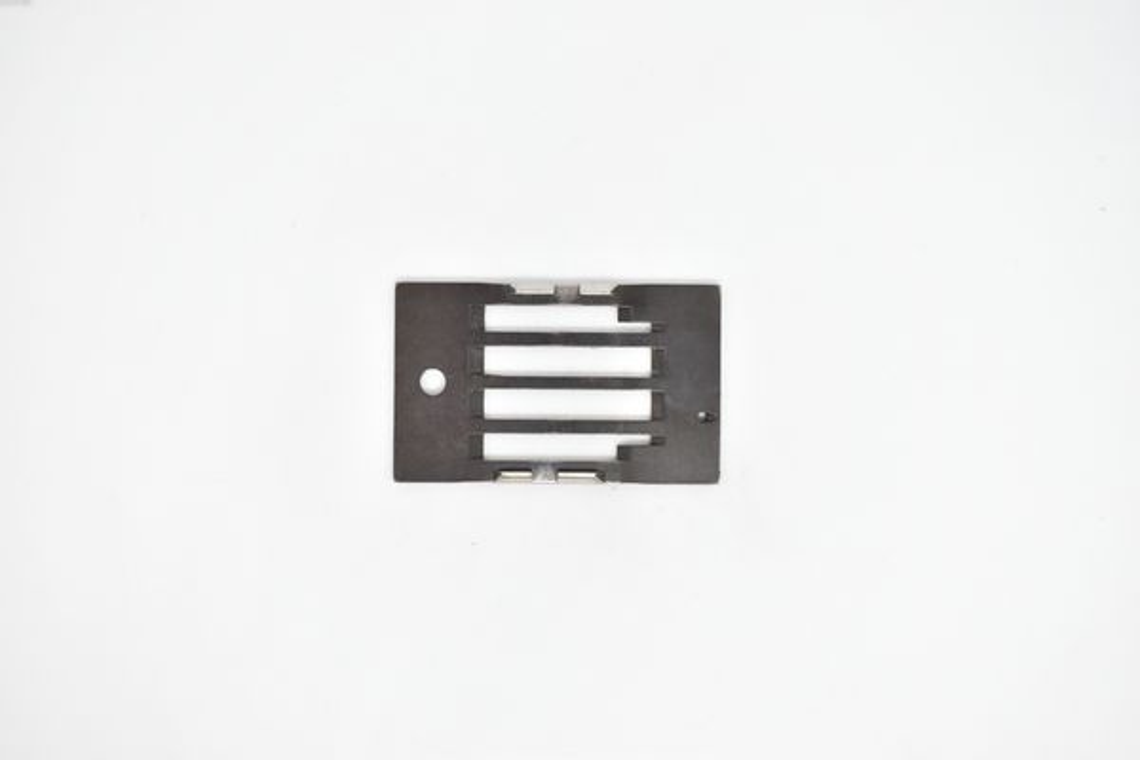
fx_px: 1377
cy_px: 380
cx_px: 570
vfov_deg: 30.8
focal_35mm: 44
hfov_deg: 45.0
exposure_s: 1/50
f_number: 5.6
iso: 400
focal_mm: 29
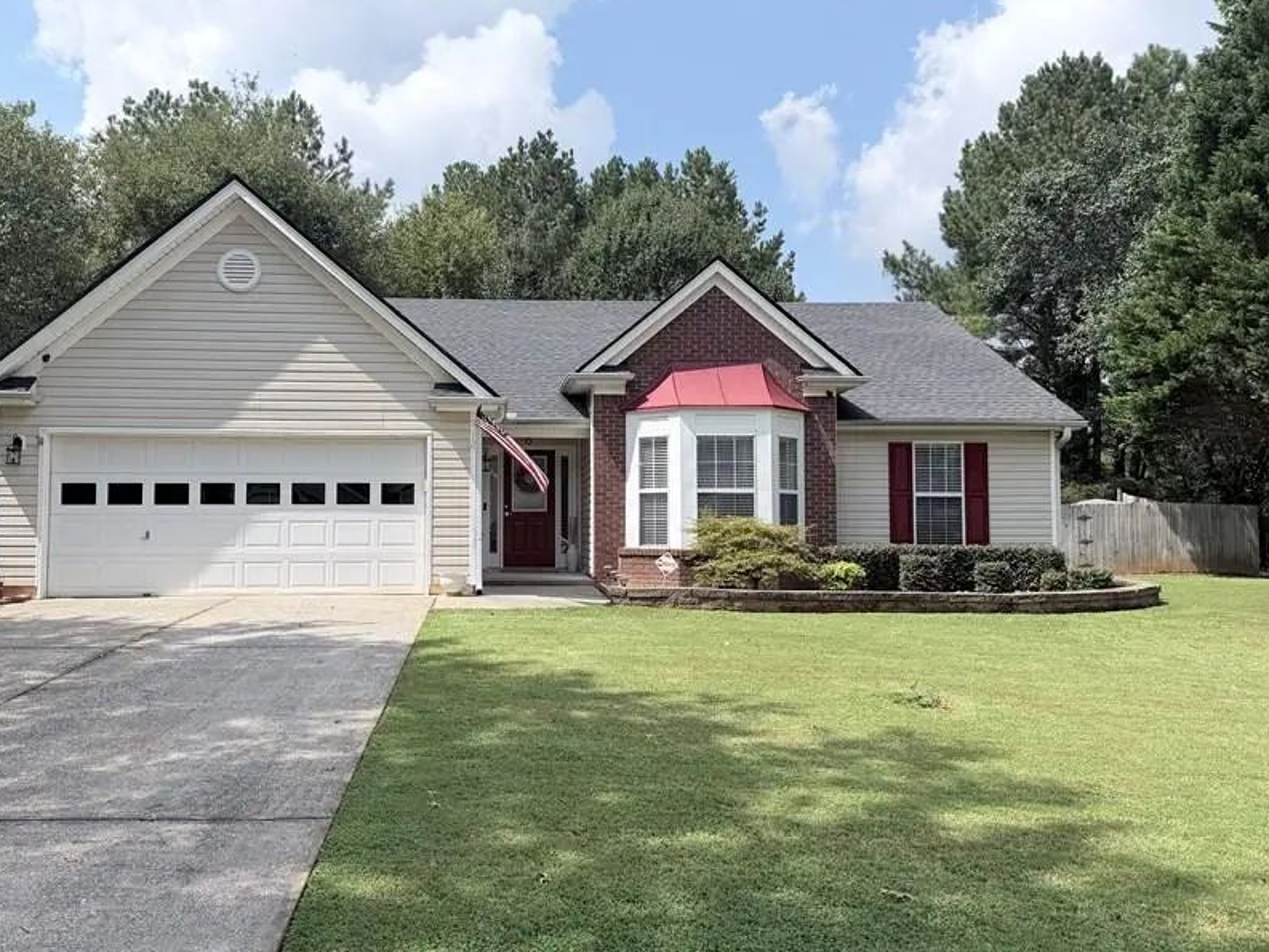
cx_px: 530
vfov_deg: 45.5
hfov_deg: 58.0
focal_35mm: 31
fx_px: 1137
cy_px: 466
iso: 80
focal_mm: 6.76
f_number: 1.78
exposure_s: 1/5714
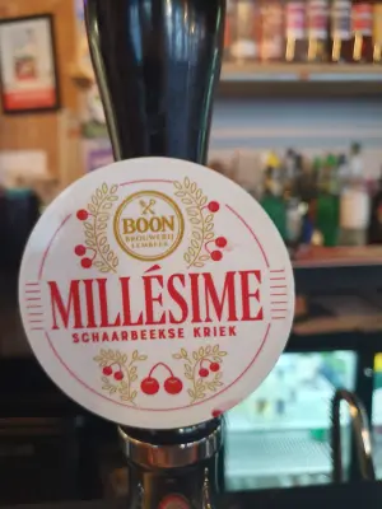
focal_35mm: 26
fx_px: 383
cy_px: 254
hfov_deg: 53.1
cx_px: 191
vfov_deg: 67.3
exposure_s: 1/50
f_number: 1.5
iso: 200
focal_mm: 4.32
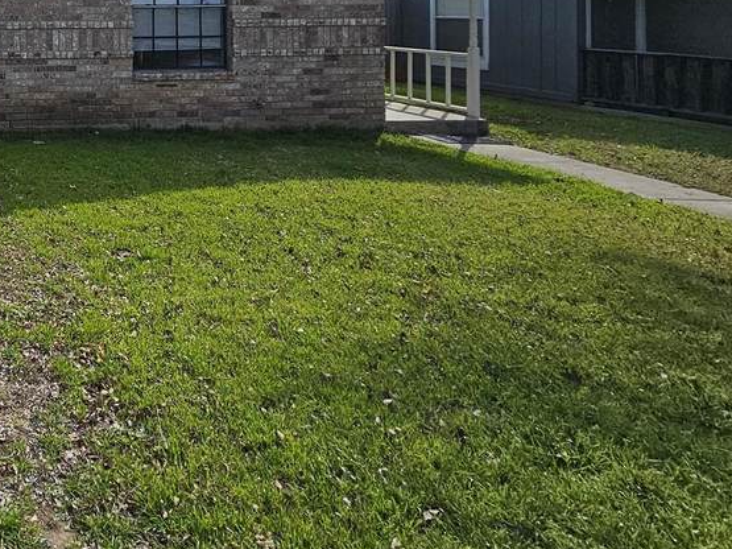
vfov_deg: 41.0
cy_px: 4
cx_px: -102
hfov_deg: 43.6
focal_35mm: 30
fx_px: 634
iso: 50
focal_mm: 2.2
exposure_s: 1/2775
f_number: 2.2
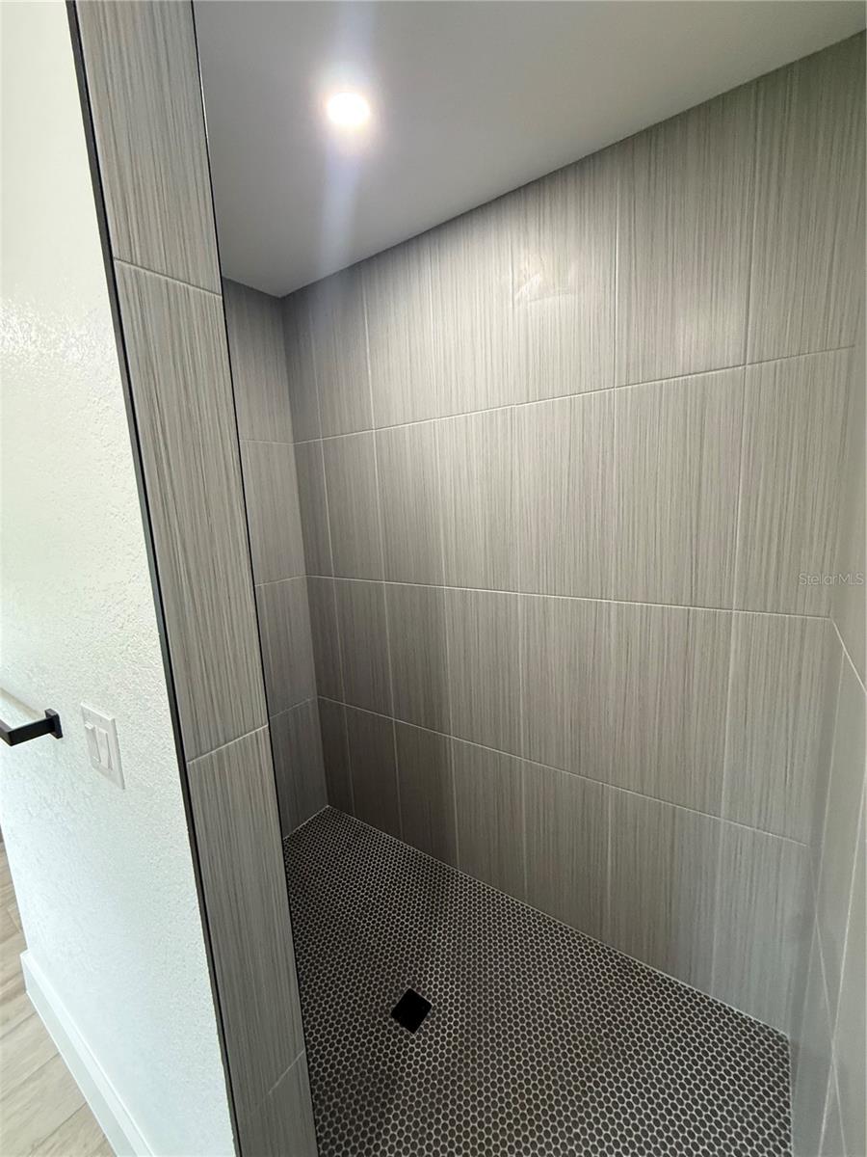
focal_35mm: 14
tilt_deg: -8.5
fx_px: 468
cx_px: 434
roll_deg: +3.0
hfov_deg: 85.7
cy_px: 578
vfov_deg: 102.1
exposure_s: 1/60
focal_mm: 2.22
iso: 400
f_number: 2.2
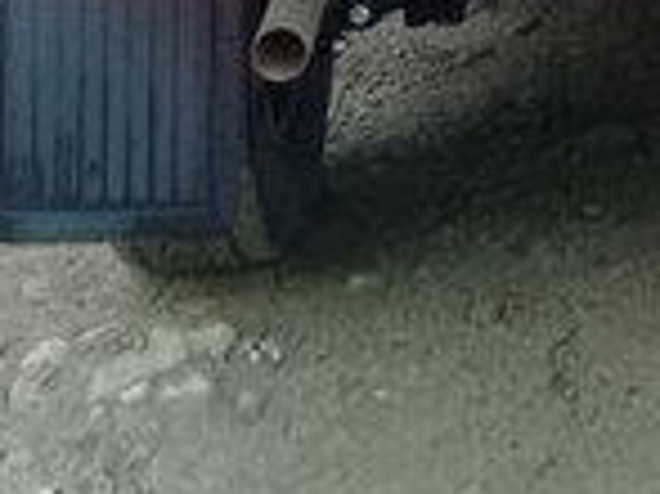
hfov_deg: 13.5
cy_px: -582
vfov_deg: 9.7
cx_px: 961
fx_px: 2648
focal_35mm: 139
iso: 64
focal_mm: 3.3
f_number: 2.2
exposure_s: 1/33
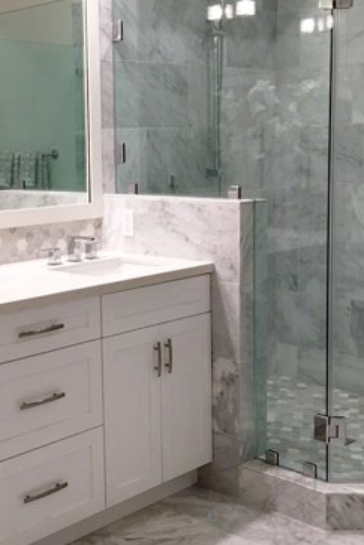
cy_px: 237
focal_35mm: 53
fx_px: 803
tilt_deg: -6.3
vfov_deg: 37.4
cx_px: 79
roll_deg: +1.2
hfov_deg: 25.2
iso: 32
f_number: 2.2
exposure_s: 1/30
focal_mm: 4.15
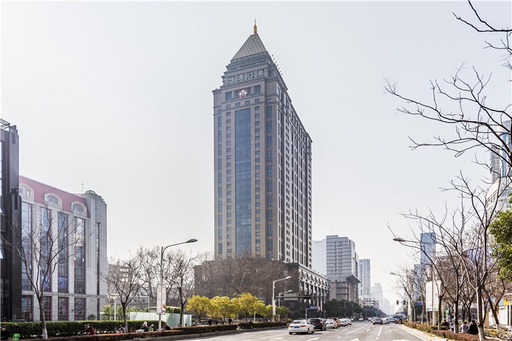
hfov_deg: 84.0
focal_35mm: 20
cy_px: 170
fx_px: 284
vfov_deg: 61.9
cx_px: 256
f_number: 8
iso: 100
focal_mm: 20
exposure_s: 1/400
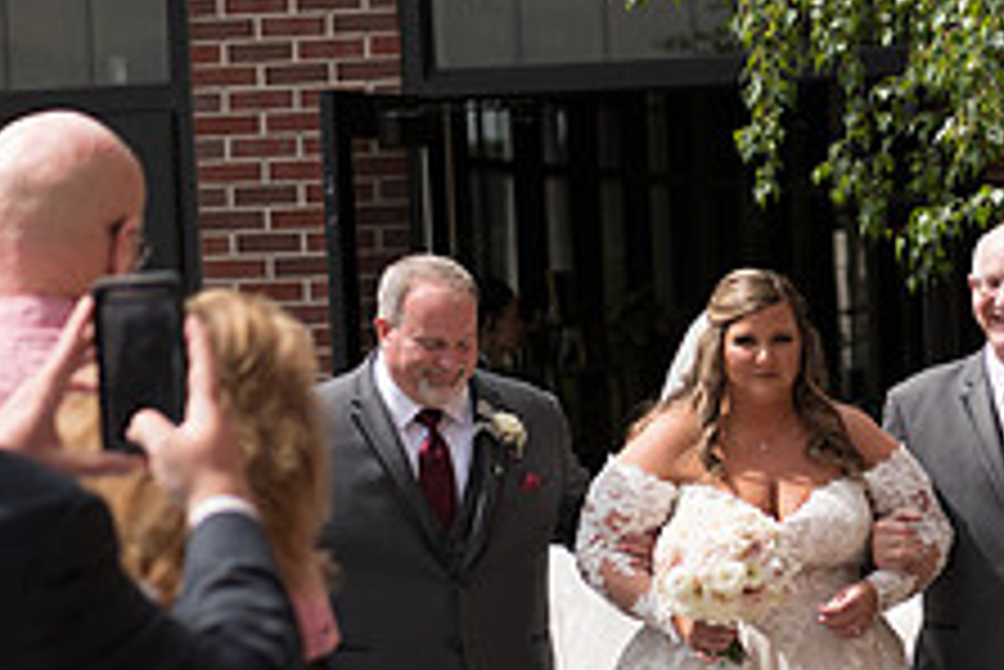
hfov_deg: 10.5
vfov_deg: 7.1
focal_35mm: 194
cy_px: 673
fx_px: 5414
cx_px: 1097
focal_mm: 70
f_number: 2.8
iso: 64
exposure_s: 1/1250
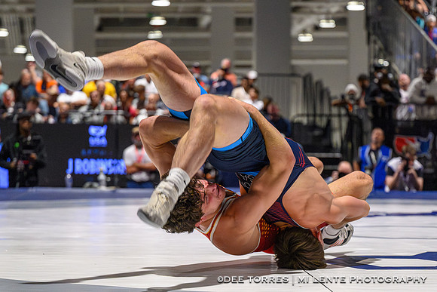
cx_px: 260
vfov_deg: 12.9
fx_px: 1284
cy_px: 210
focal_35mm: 106
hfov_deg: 19.3
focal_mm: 70
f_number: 2.8
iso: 7200
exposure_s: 1/800
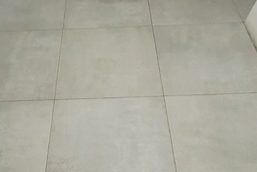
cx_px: 112
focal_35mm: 27
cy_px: 167
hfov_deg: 67.1
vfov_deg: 42.3
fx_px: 193
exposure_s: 1/33.3
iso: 1056
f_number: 2.2
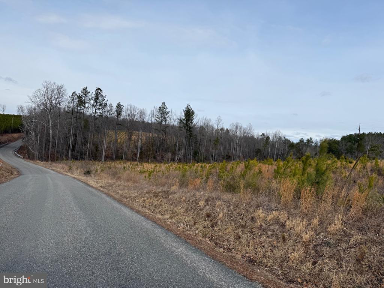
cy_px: 144
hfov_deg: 71.6
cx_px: 192
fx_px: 266
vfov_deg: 56.8
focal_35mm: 24
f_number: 1.78
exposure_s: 1/5319
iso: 80
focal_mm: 6.76
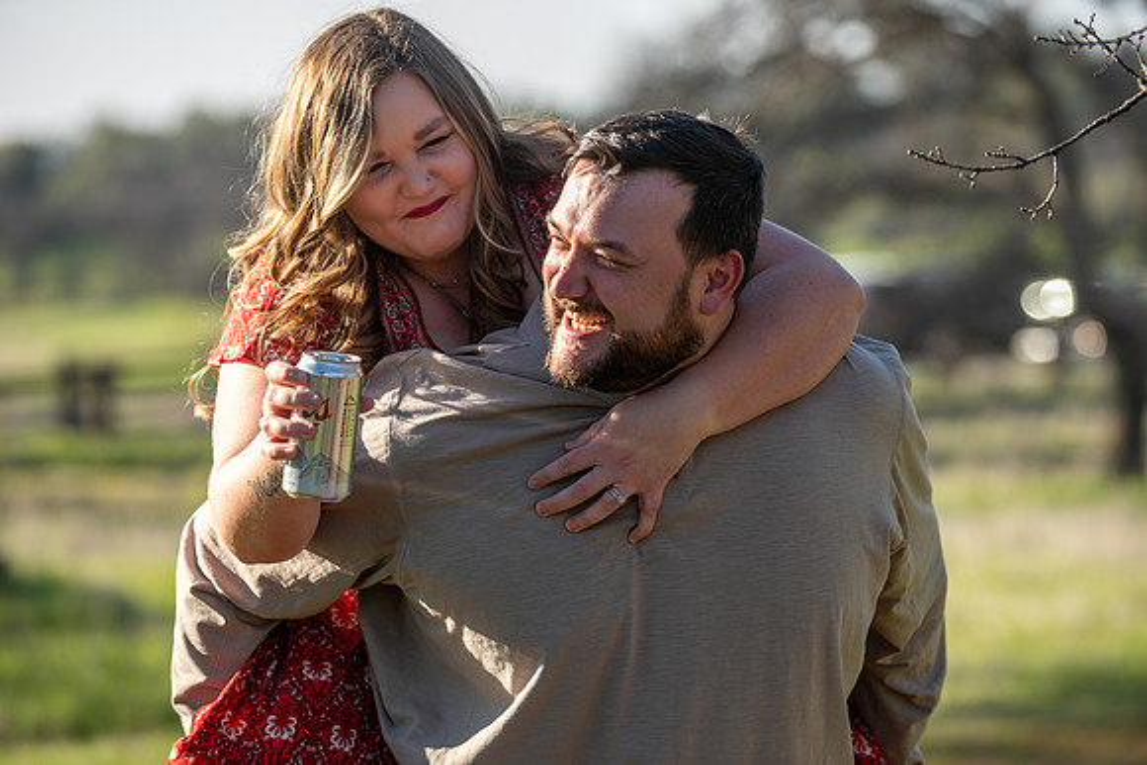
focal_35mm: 110
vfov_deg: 12.5
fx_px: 3505
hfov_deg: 18.6
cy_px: 382
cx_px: 574
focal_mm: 110
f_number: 4
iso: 50
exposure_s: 1/250
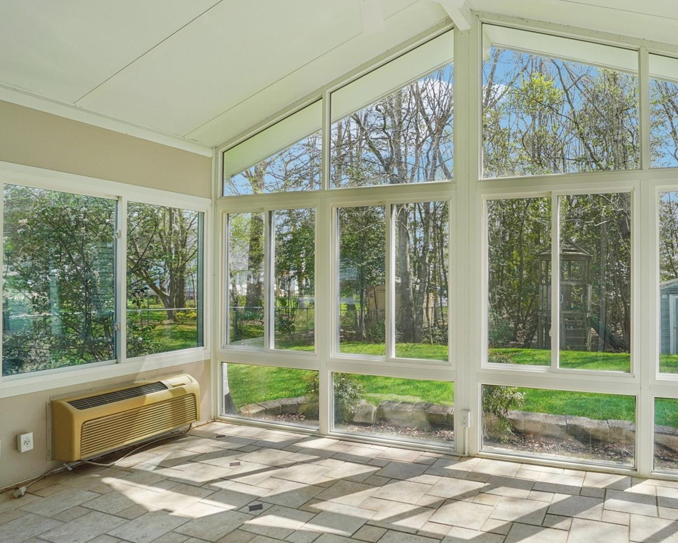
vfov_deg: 60.9
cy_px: 288
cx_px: 468
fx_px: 462
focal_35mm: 23
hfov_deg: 69.9
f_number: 8
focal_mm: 10
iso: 100
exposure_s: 1/60
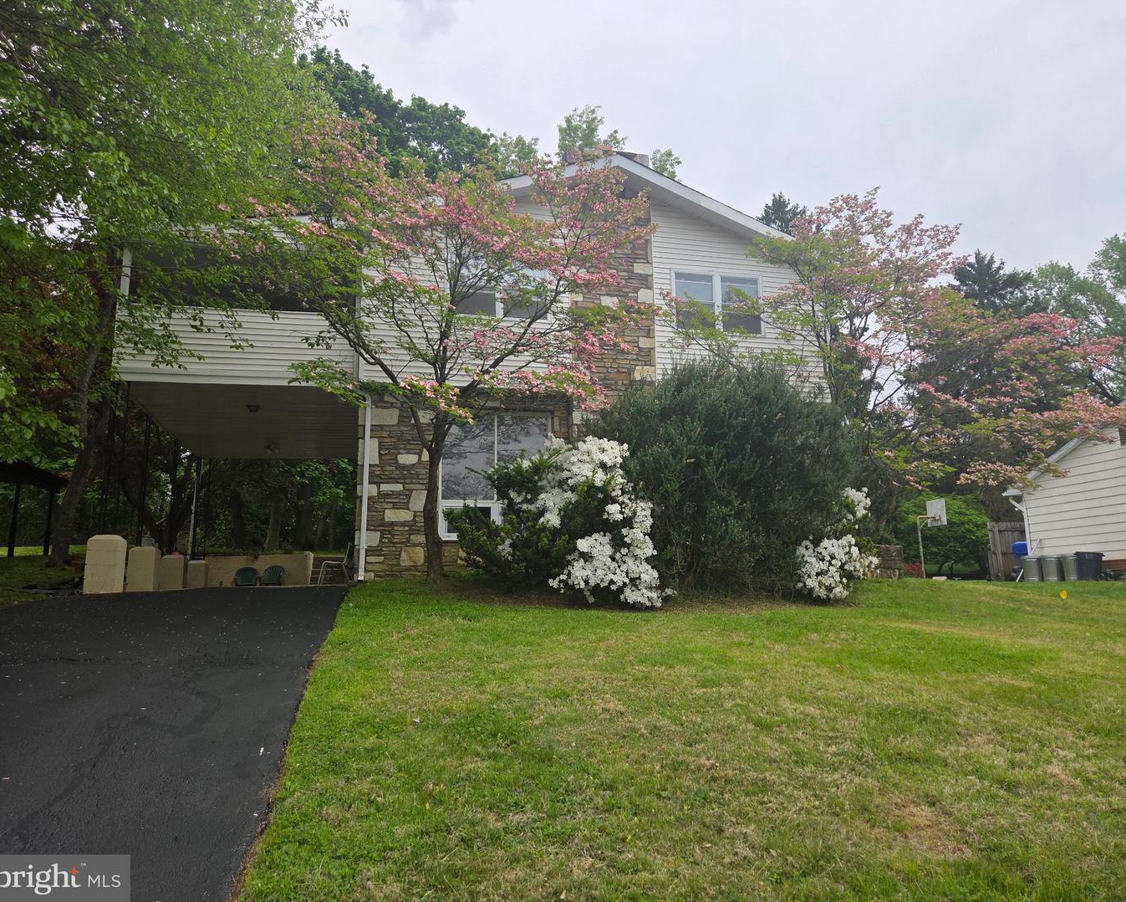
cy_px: 451
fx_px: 800
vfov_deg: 58.8
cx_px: 585
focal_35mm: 24
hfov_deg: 70.2
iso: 80
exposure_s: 1/3798
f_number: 1.8
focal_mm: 5.4
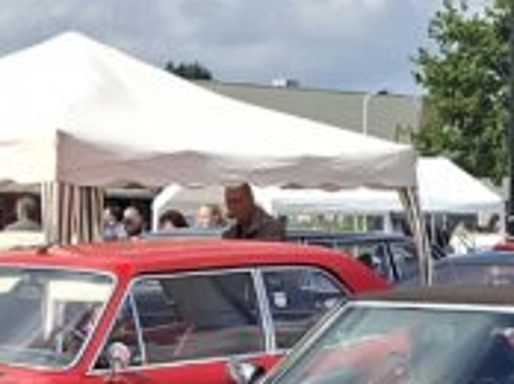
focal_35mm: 127
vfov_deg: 11.3
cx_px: 340
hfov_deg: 15.5
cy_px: 541
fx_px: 1883
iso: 40
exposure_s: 1/1815
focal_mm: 5.54
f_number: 1.8
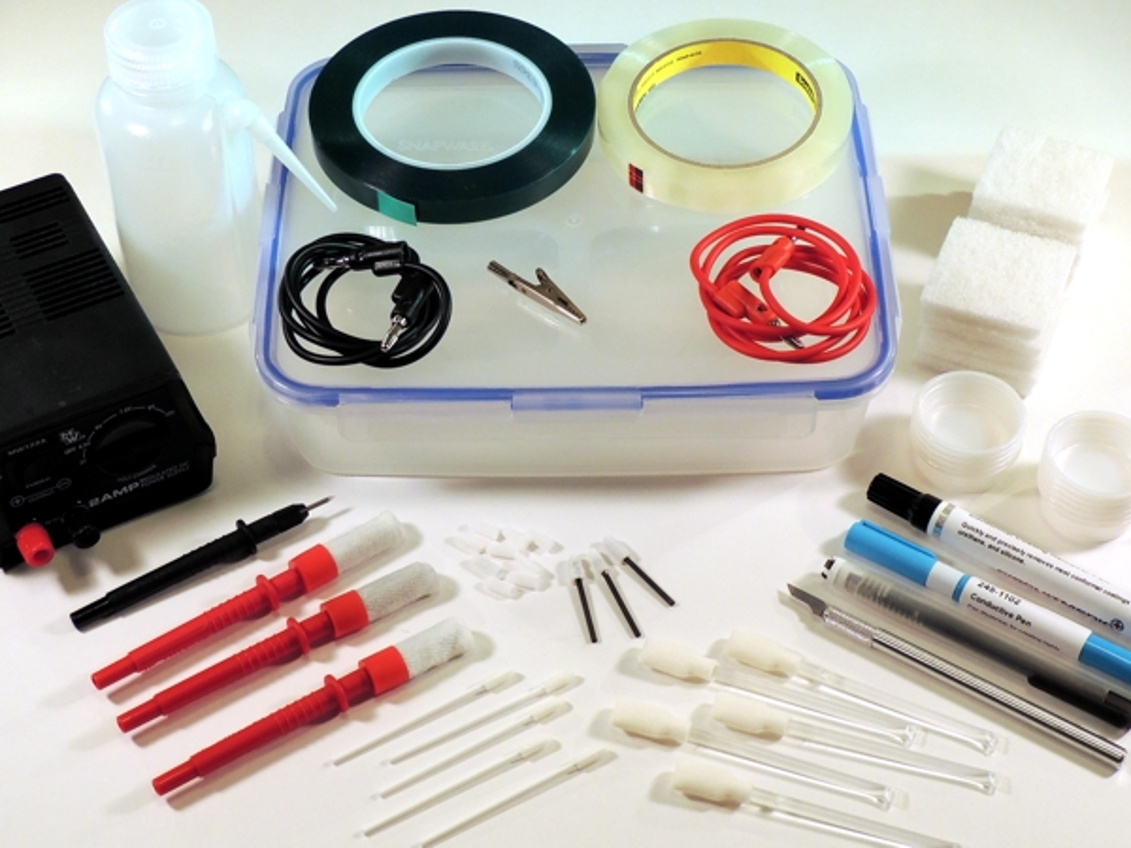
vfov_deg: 33.6
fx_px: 1405
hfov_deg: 43.9
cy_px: 424
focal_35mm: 43
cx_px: 566
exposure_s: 1/50
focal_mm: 7.6
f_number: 3.4
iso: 100
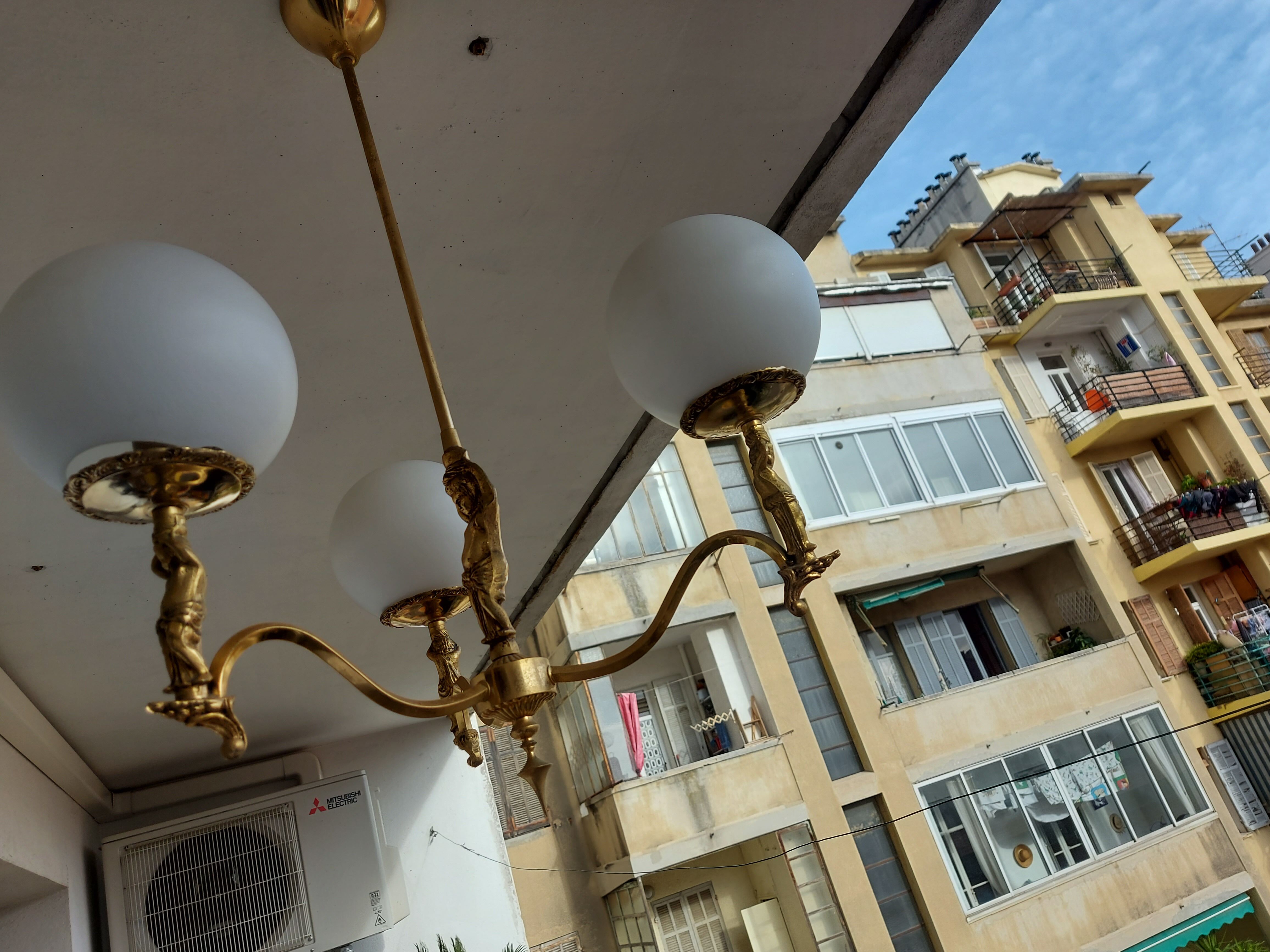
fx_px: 881
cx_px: 635
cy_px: 476
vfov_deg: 56.8
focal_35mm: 24
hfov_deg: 71.6
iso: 32
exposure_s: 1/490
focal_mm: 5.23
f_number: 1.8
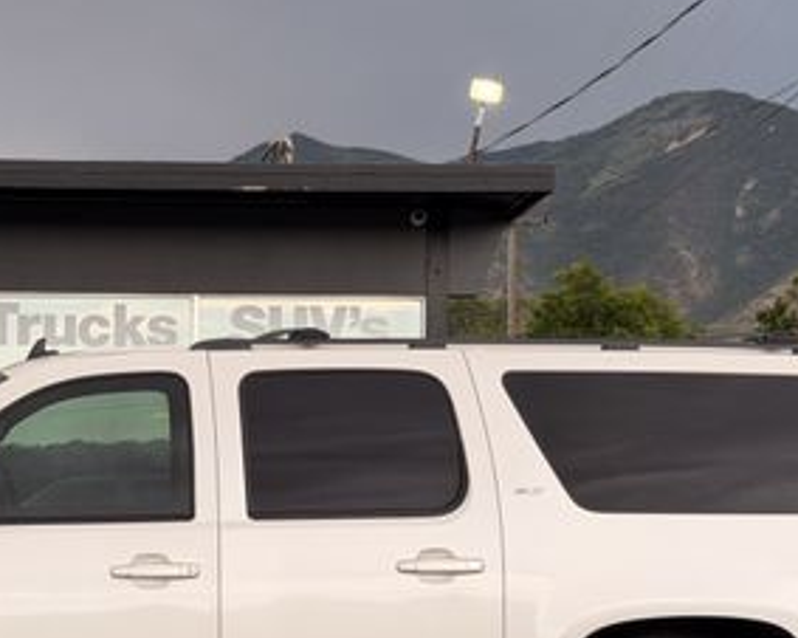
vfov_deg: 14.5
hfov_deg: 18.1
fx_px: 2502
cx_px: 240
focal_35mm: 106
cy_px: 480
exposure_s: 1/1055
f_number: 1.78
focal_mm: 6.76
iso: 64
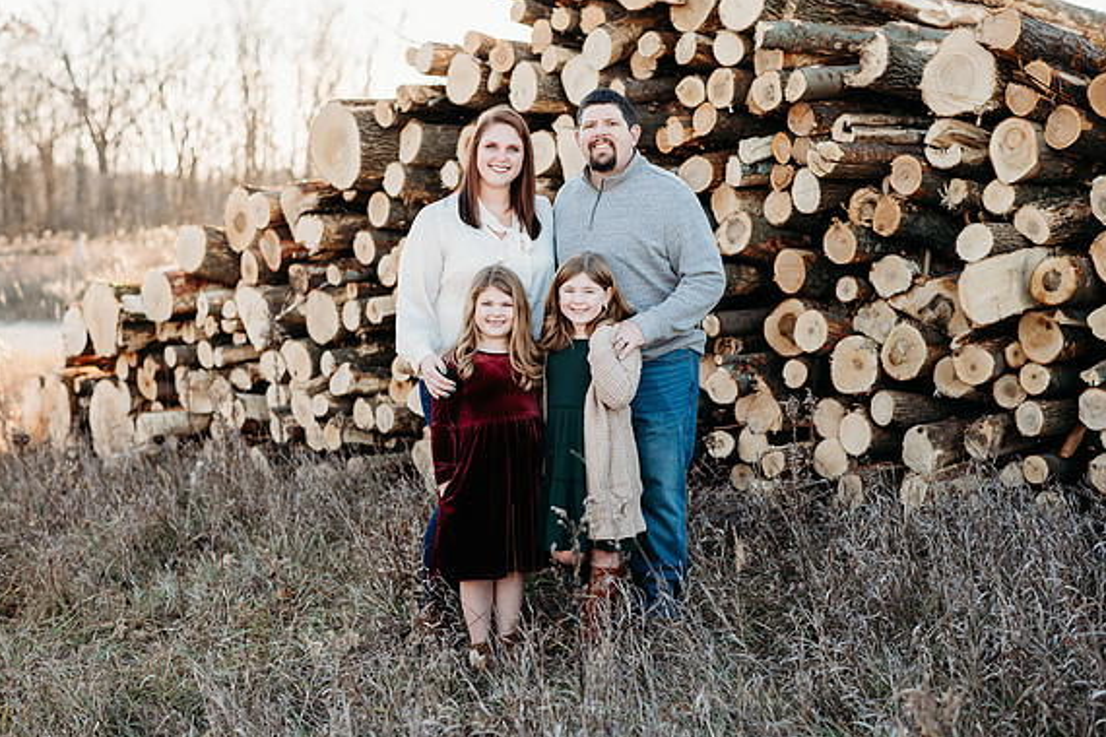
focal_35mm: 59
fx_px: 1812
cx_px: 553
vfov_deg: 23.0
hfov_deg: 33.9
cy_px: 367
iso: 400
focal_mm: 58
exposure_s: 1/1000
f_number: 2.5
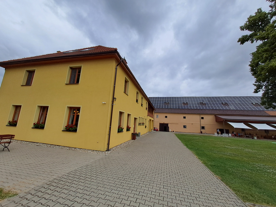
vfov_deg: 89.9
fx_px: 104
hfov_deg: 106.2
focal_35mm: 13
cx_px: 138
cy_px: 104
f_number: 2.2
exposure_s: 1/2545
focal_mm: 1.42
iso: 40
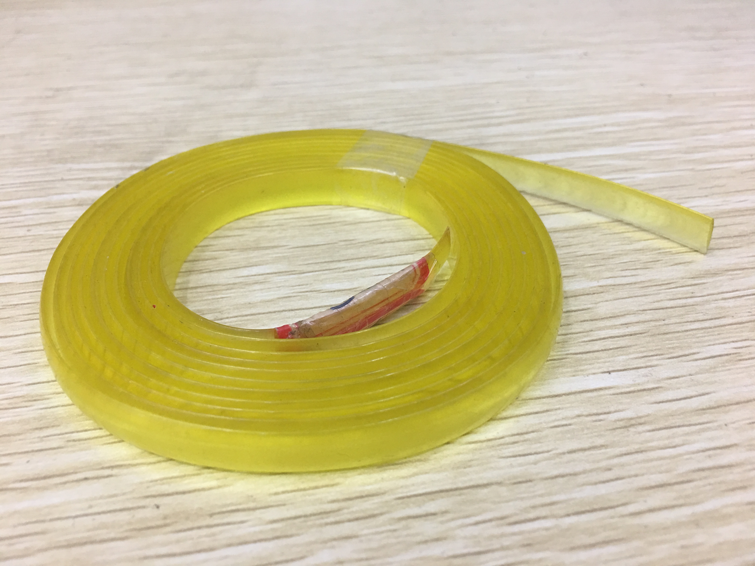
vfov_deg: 48.2
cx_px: 378
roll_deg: +1.3
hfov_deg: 61.7
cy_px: 283
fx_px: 633
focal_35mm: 29
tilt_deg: -37.9
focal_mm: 4.15
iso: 50
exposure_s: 1/33
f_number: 2.2
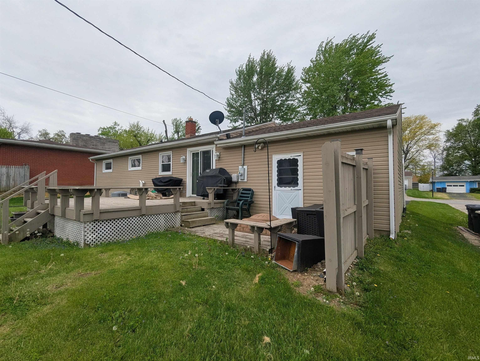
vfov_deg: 78.2
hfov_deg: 94.4
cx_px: 240
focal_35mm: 16
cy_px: 180
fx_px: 222
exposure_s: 1/557
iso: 50
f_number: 2.2
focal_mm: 2.35
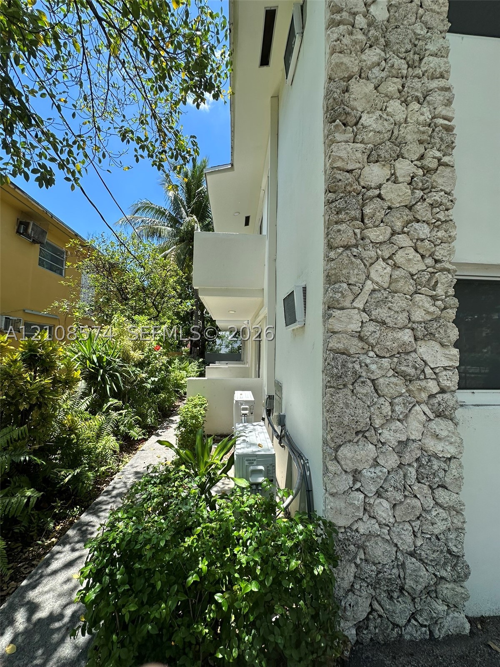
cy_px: 334
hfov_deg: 85.7
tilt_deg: +4.4
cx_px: 250
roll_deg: -1.5
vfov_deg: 102.1
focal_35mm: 14
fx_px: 270
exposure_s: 1/759
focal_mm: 2.22
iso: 40
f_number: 2.2
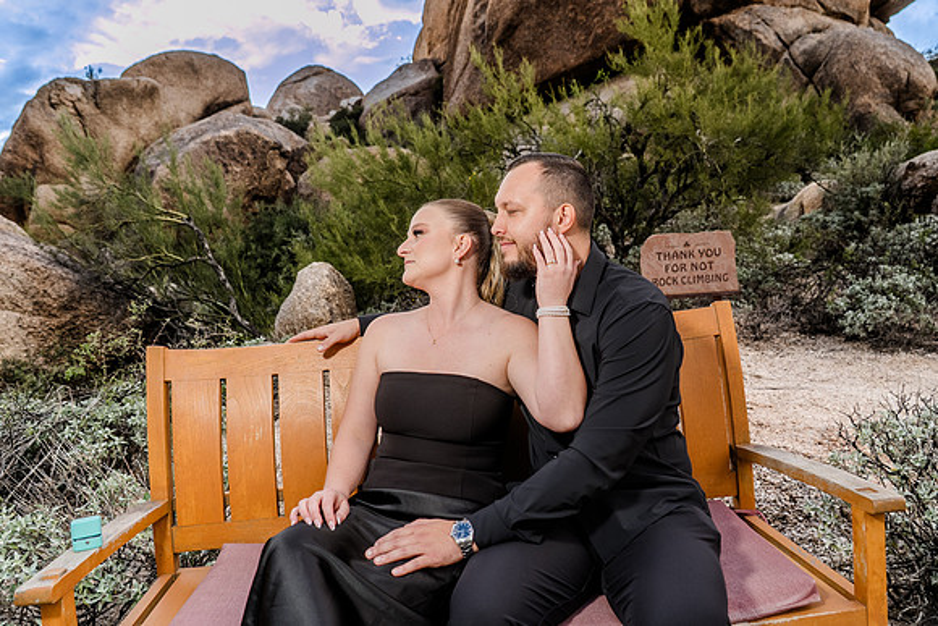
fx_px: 678
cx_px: 469
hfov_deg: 69.4
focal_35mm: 26
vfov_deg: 49.6
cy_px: 313
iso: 320
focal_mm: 26
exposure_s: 1/250
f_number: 5.6
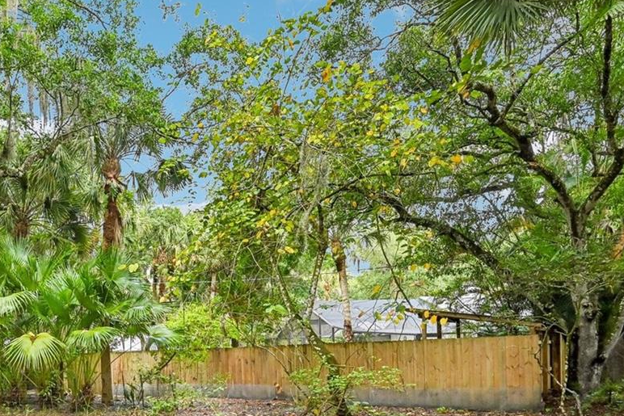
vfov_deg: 42.4
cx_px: 114
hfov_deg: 58.2
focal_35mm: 29
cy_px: 349
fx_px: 503
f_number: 8
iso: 2500
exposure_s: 1/1000
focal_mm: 14
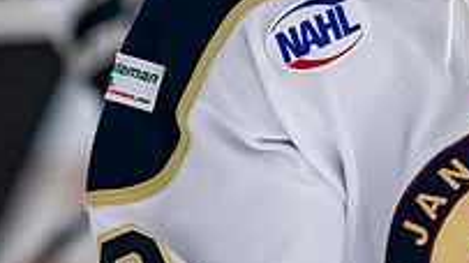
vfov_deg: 1.1
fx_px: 13948
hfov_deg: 1.9
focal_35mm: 1122
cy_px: -183
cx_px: 385
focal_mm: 200
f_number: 3.2
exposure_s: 1/800
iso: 2000
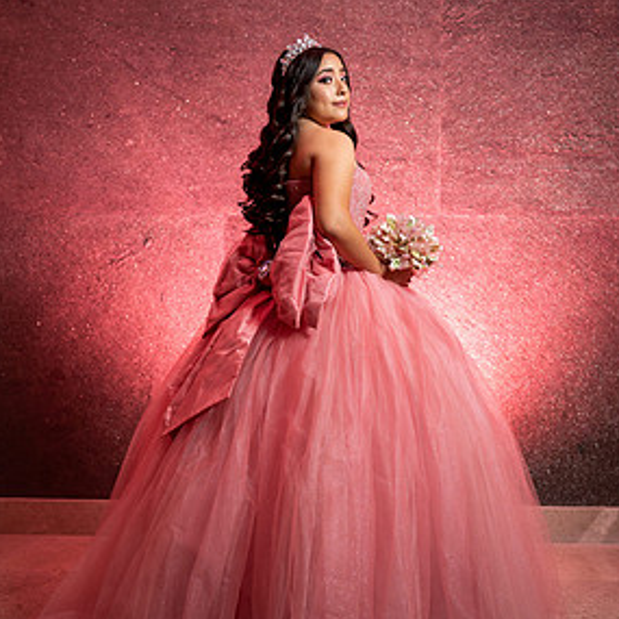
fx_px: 1032
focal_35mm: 51
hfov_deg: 33.4
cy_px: 328
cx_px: 317
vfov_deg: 33.4
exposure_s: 1/160
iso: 500
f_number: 3.5
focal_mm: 38
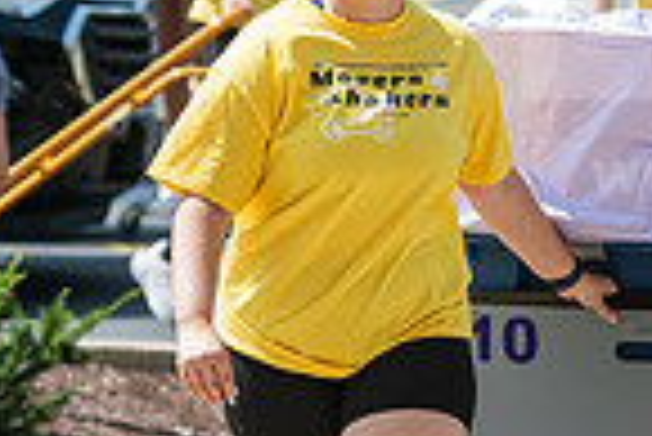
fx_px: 8122
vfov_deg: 3.1
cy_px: 267
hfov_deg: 4.6
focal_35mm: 448
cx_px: 387
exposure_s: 1/800
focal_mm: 112
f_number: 3.5
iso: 80
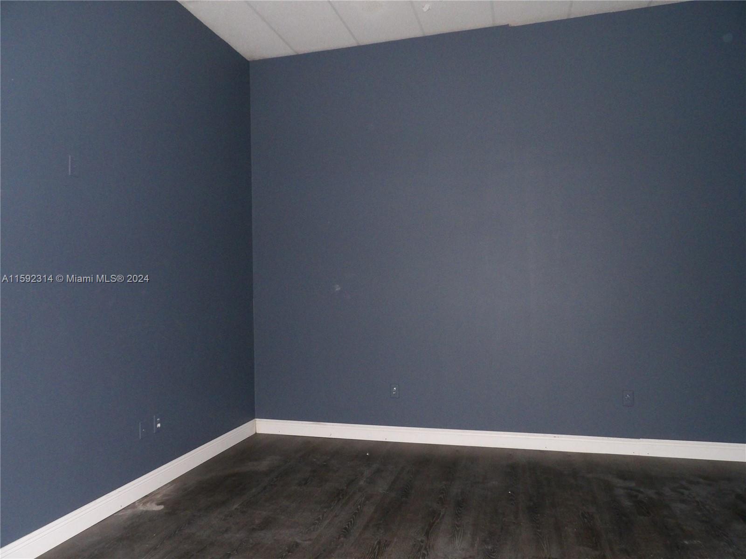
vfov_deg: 56.8
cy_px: 280
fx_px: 517
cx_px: 373
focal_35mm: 24
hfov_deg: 71.6
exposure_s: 1/17
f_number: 3.2
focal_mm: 4.3
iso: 500
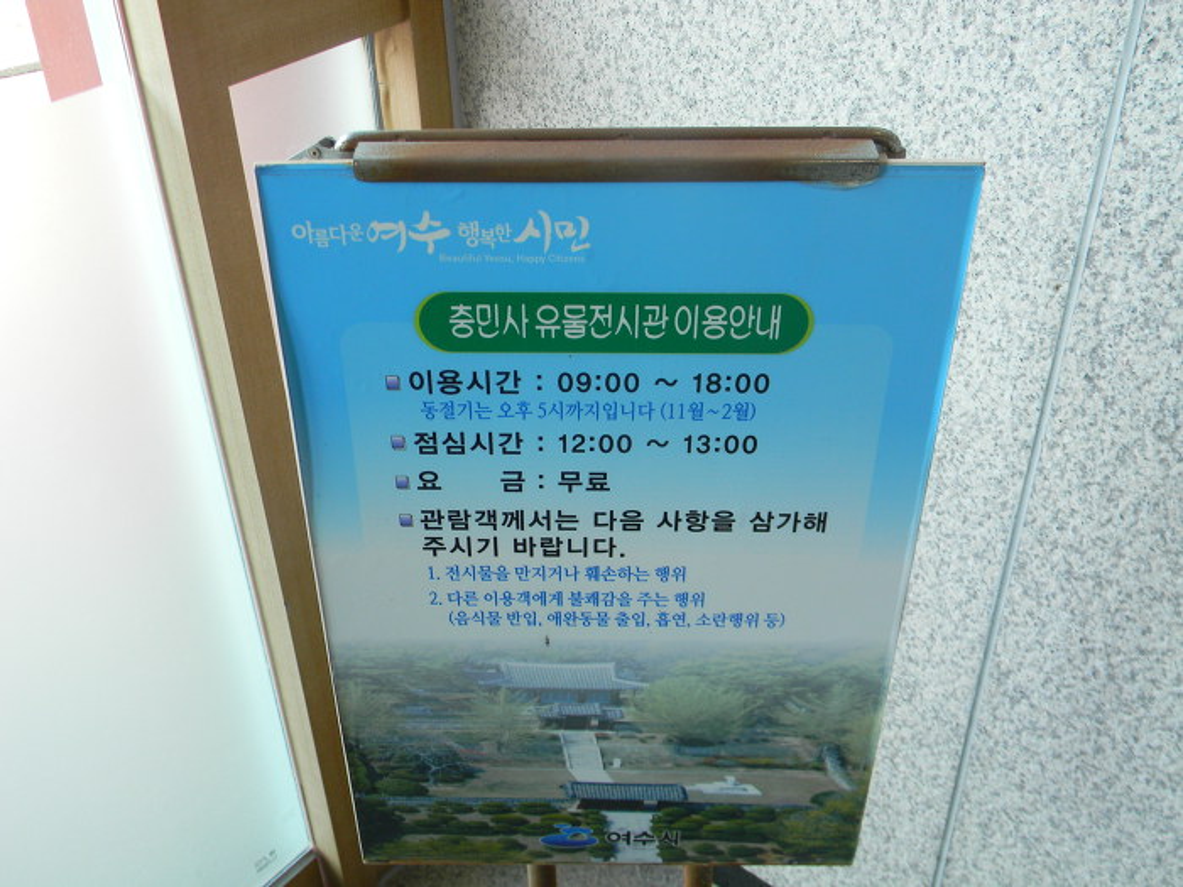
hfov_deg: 51.4
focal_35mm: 36
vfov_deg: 39.7
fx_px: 1230
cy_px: 444
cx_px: 592
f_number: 3.7
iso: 80
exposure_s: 1/32.1
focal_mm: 6.4
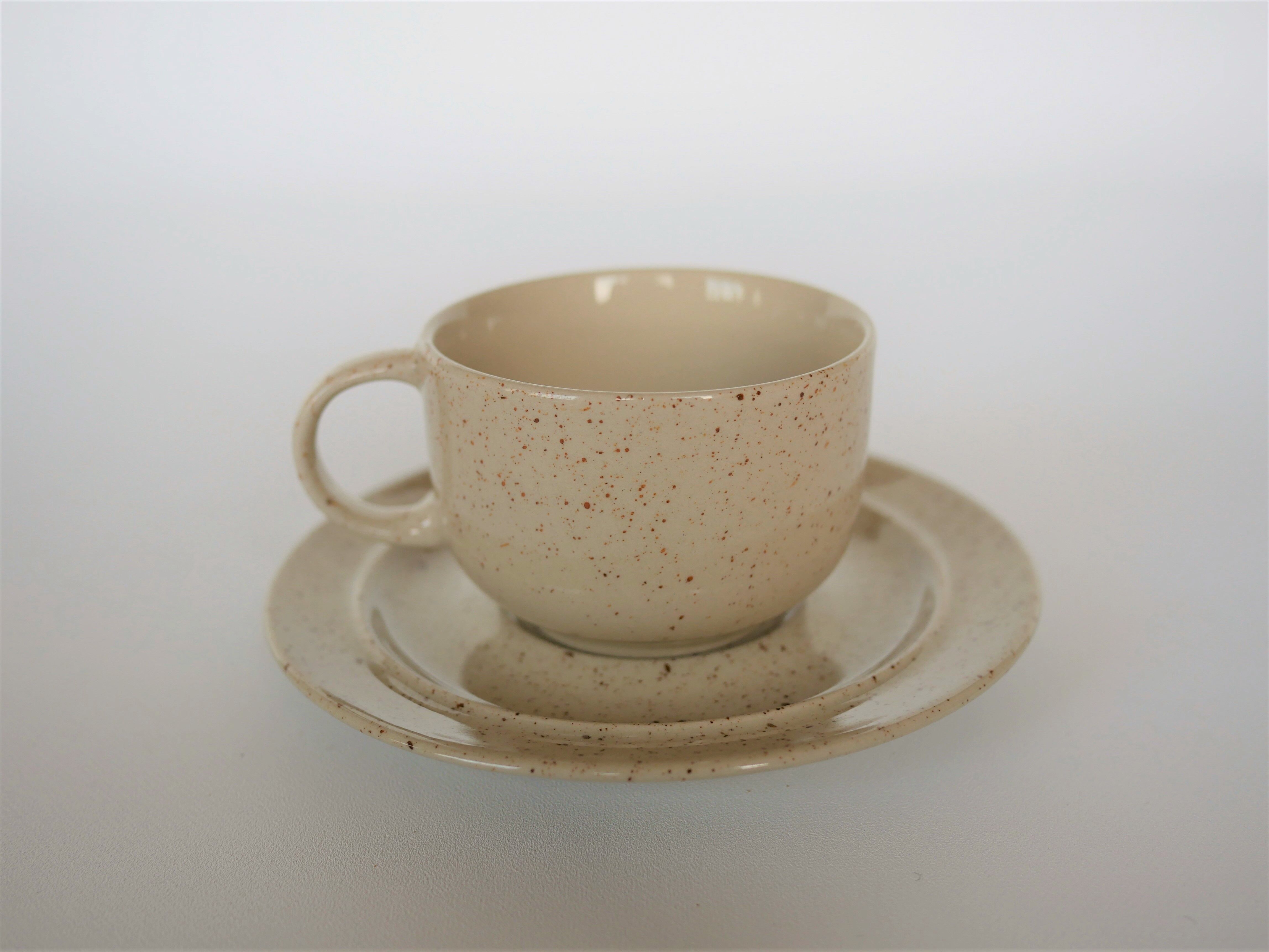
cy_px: 476
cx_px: 634
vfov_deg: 36.0
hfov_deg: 46.8
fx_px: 1467
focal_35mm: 40
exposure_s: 1/200
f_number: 2.5
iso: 200
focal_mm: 20
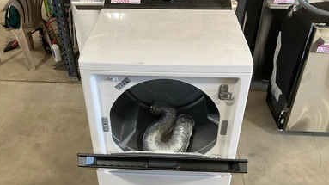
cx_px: 159
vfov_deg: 35.6
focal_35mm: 33
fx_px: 288
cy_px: 97
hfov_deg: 59.5
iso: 64
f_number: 1.8
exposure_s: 1/60
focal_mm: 3
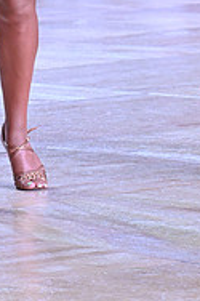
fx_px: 3356
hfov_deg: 3.4
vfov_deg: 5.1
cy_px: -131
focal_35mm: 402
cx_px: 58
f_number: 8
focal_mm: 130
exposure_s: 1/400
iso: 4000
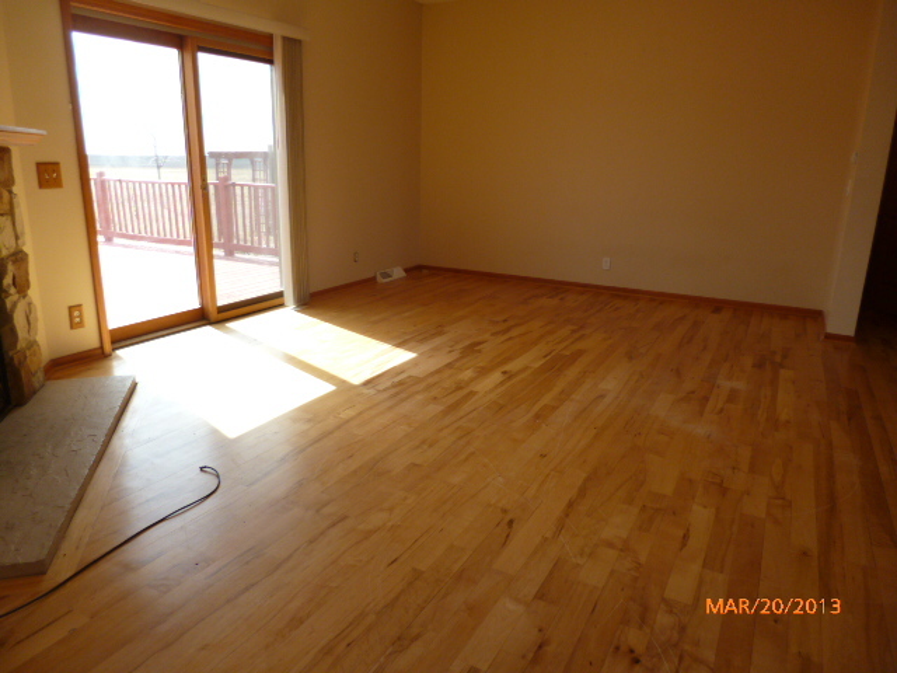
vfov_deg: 56.8
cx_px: 448
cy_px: 336
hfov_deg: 71.6
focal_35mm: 24
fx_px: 622
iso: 100
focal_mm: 4.3
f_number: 2.5
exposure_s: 1/200
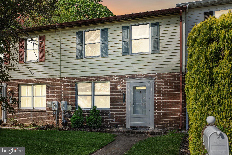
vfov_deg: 41.7
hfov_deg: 59.5
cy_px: 78
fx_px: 203
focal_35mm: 32
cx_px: 116
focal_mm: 31.5
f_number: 7.1
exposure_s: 1/640
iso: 400
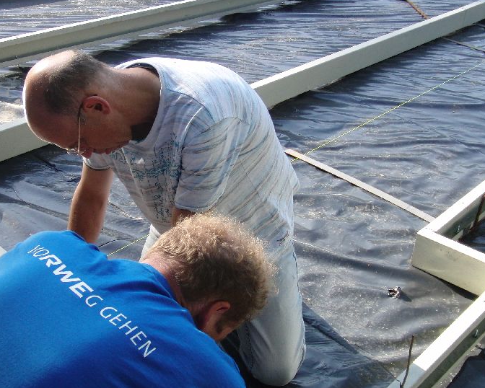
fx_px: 790
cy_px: 194
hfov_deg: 34.1
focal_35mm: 55
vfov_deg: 27.6
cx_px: 228
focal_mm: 6.42
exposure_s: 1/160
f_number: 3.6
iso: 100
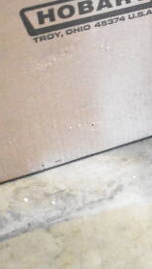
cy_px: 163
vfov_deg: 20.7
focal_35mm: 103
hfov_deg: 10.9
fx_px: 738
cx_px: 282
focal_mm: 30
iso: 25600
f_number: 4.2
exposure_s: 1/50
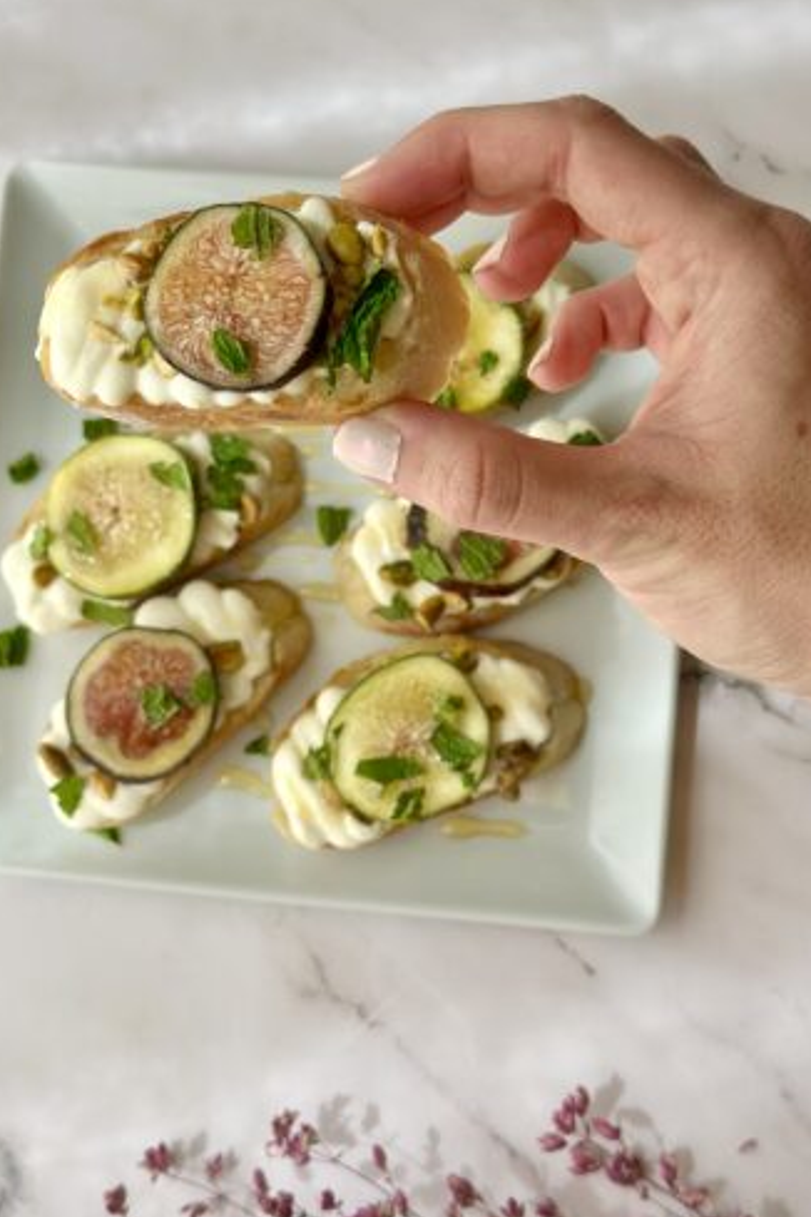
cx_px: 369
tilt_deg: -79.6
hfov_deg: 26.5
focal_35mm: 51
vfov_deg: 38.9
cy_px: 605
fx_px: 1723
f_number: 1.78
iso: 80
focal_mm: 6.86
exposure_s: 1/1199
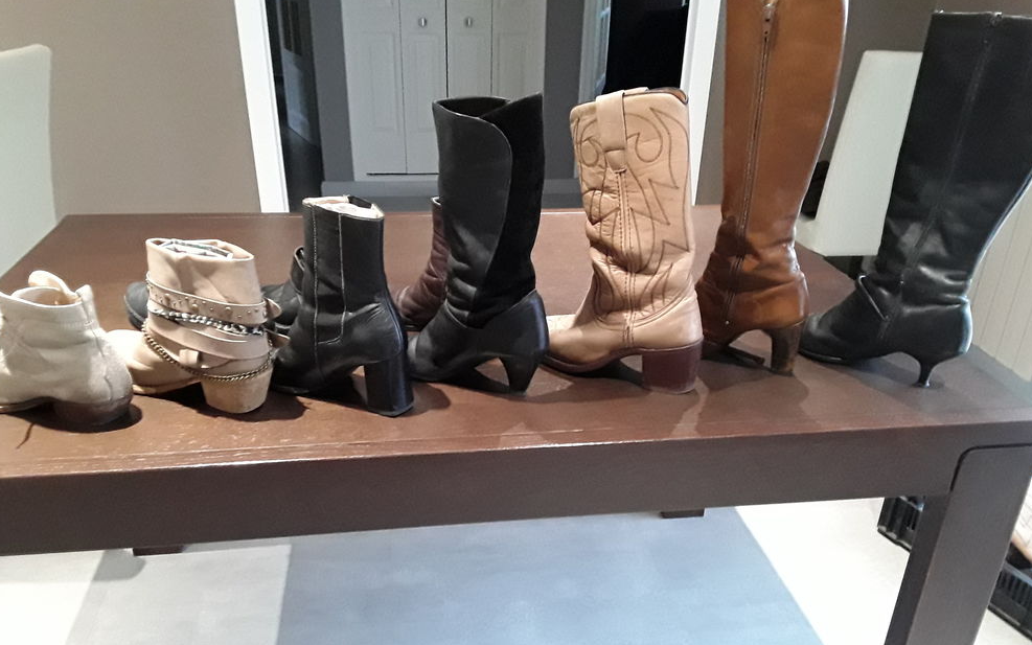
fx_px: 816
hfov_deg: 64.6
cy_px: 387
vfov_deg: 42.9
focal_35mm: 29
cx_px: 514
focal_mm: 2.91
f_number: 1.9
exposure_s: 1/17
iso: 320
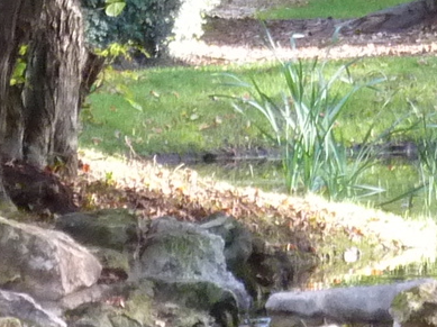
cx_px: 588
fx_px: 8337
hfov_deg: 3.0
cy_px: 8
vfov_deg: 2.2
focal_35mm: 661
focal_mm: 19.5
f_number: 4.4
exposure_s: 1/50
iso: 320
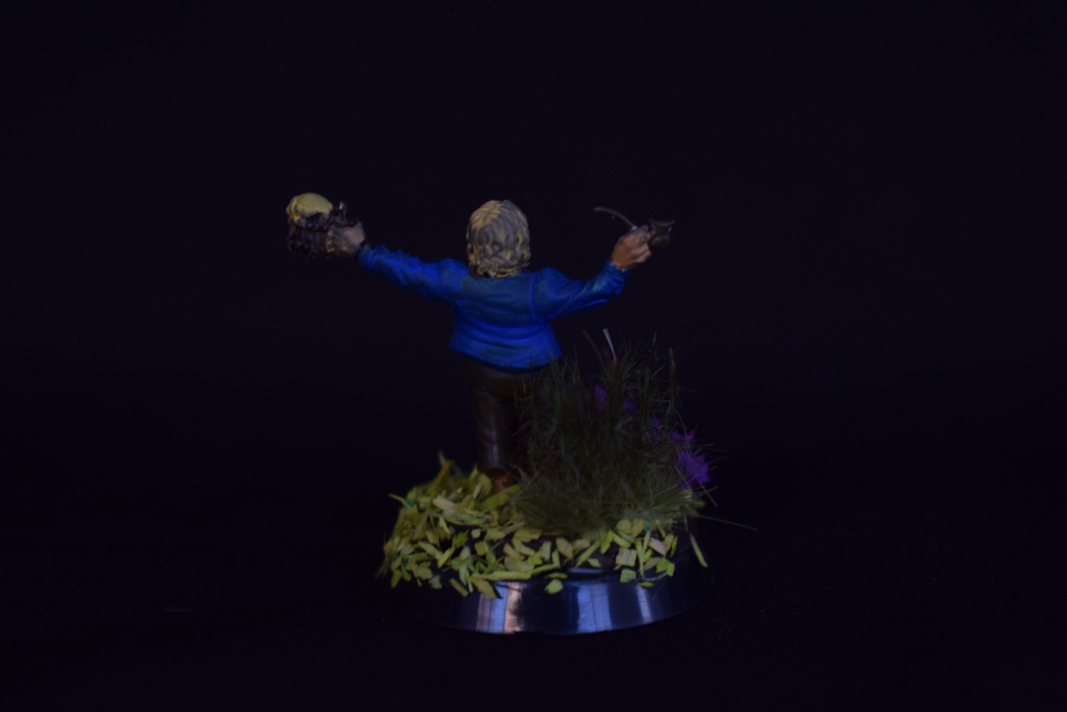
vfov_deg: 18.9
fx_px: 2134
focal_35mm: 72
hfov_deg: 28.1
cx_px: 534
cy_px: 356
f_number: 5.3
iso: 400
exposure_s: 1/30
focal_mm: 48
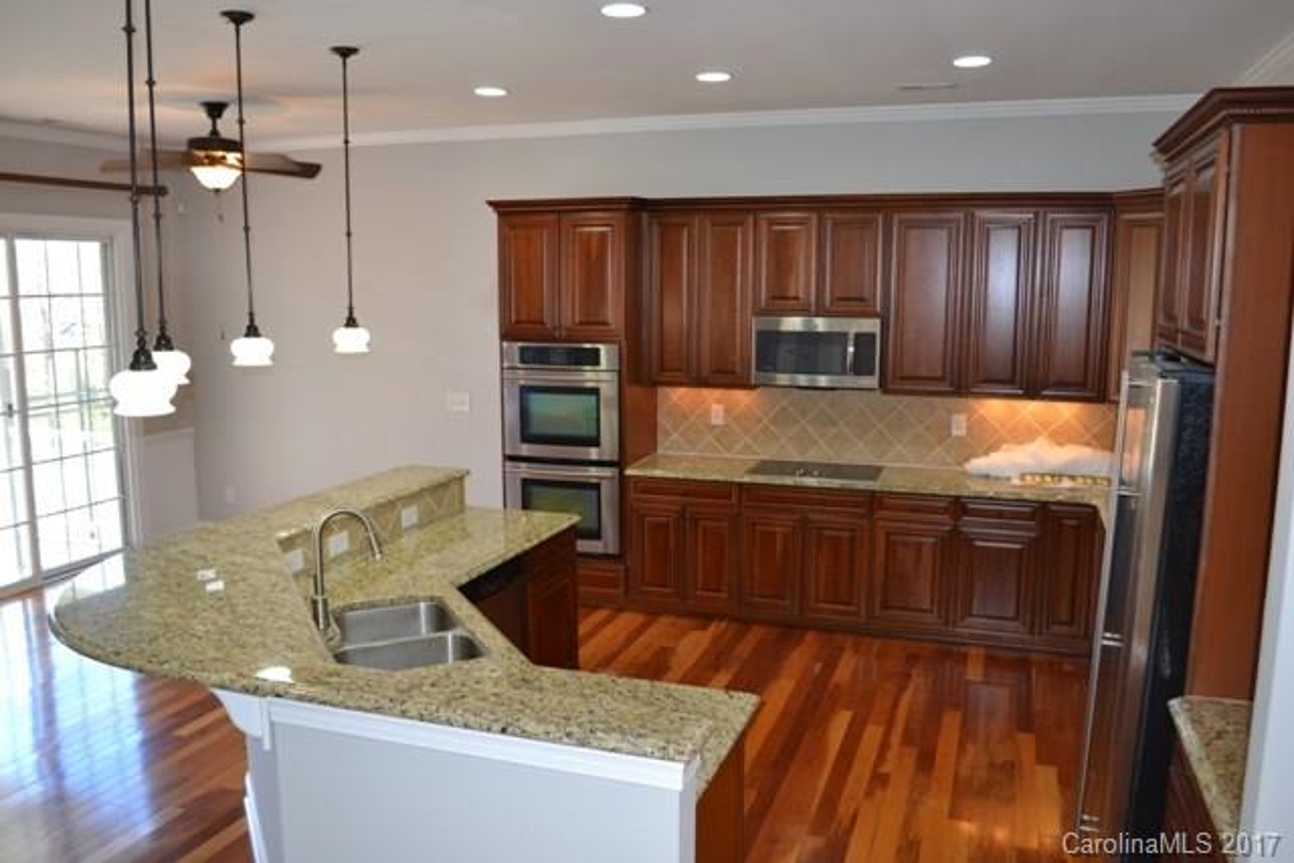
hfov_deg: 67.4
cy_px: 432
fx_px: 971
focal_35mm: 27
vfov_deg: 48.0
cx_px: 647
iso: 450
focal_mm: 18
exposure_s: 1/60
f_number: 3.5
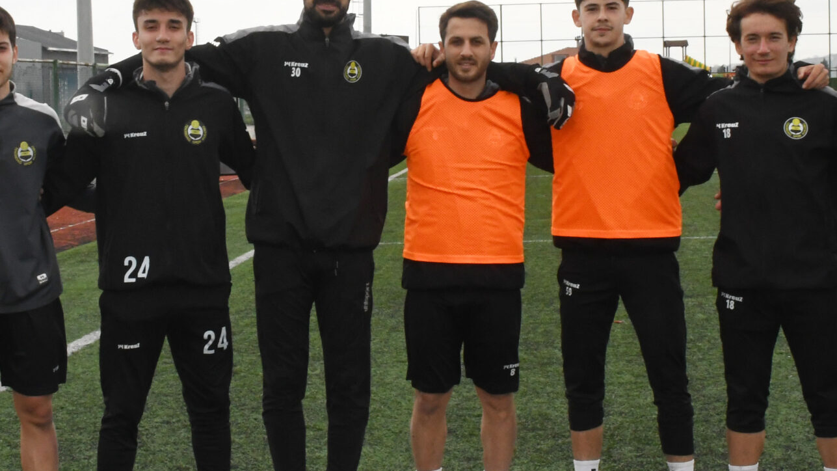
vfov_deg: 16.1
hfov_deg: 28.2
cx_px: 333
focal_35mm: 75
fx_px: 1665
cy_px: 186
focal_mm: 24
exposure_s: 1/250
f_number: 25
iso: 2200
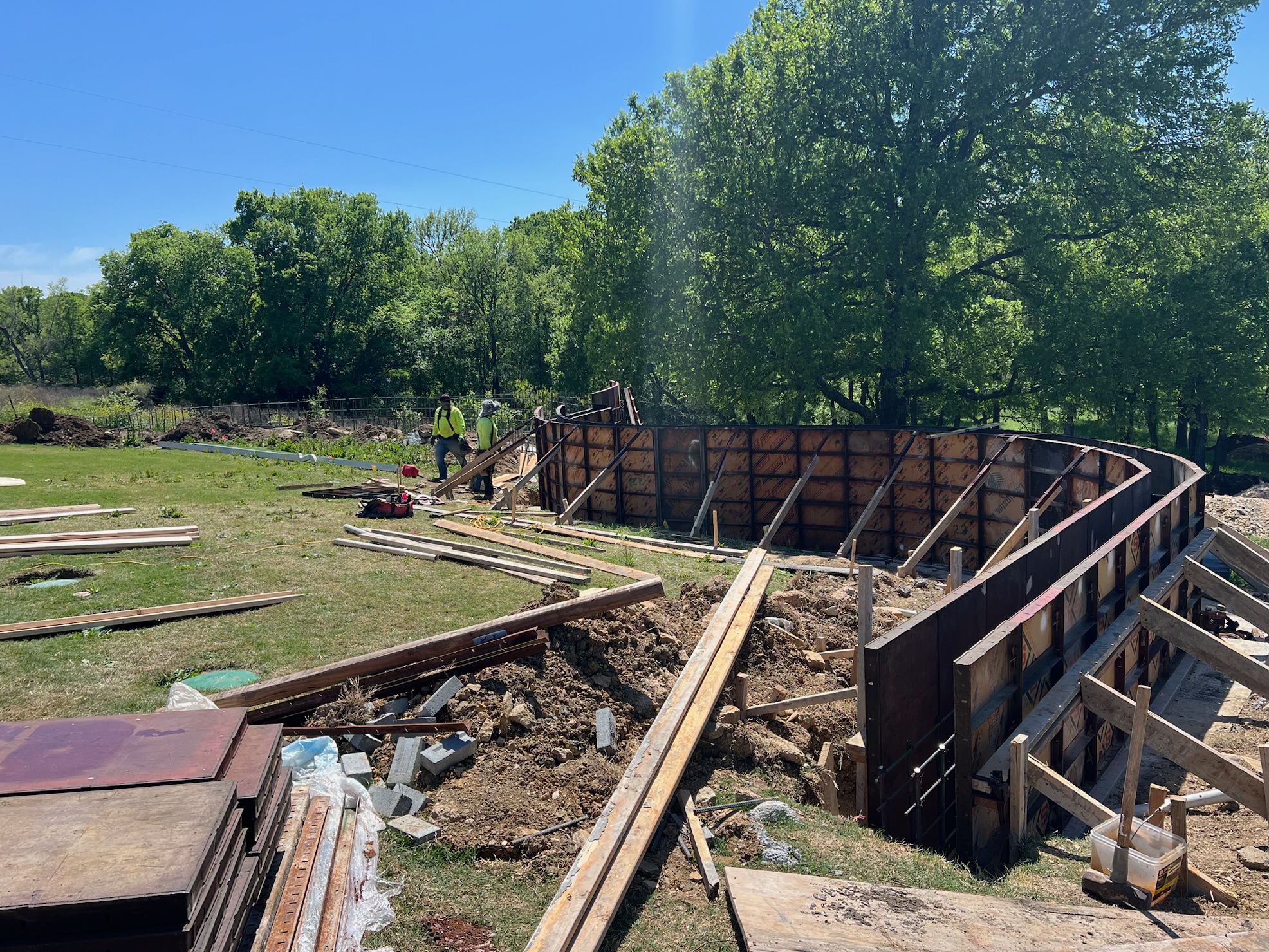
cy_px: 476
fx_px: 990
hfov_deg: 65.3
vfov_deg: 51.4
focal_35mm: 27
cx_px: 638
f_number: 1.5
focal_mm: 5.7
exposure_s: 1/2915
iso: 50
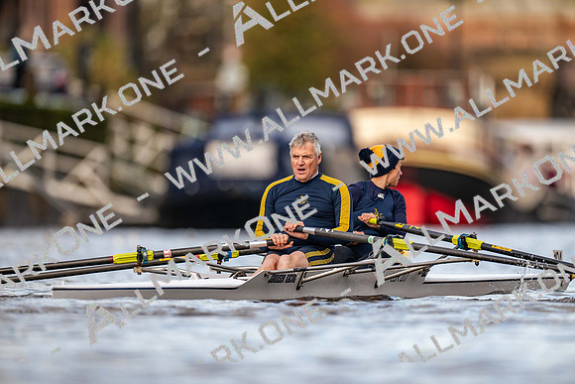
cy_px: 192
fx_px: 9585
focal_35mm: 600
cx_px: 288
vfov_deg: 2.3
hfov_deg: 3.4
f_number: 4
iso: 900
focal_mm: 600
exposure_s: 1/2500
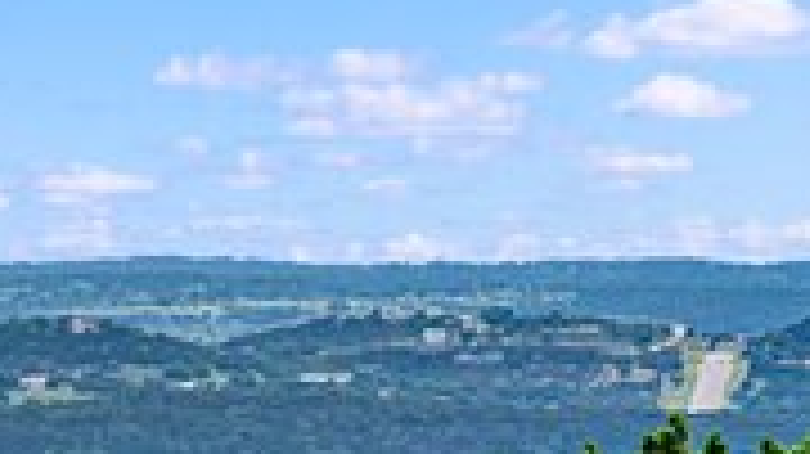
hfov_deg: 3.3
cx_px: -99
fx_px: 14253
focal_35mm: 664
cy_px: 214
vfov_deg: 1.8
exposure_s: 1/250
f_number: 9
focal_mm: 178
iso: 125
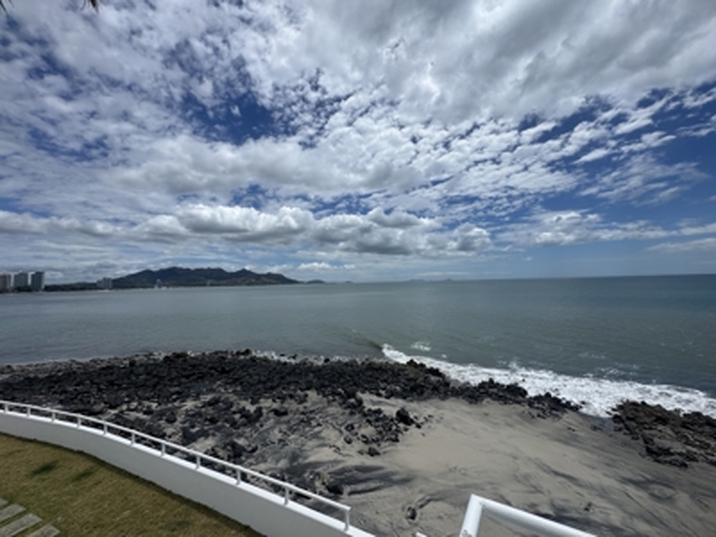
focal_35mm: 14
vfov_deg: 85.7
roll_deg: +1.4
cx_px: 358
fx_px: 290
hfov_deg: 102.1
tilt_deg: +1.6
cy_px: 268
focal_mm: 2.22
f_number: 2.2
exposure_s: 1/4630
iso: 40
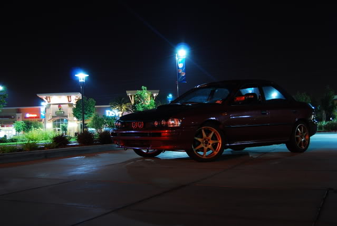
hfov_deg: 43.5
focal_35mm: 45
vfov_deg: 30.0
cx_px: 168
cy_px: 113
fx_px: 422
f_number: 4.2
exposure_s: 7.1
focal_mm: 30
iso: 100
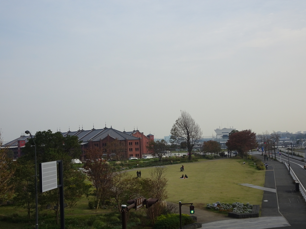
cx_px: 153
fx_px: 424
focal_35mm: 48
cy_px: 114
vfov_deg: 30.3
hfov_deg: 39.7
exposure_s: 1/500
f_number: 4.5
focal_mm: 8.18
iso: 80
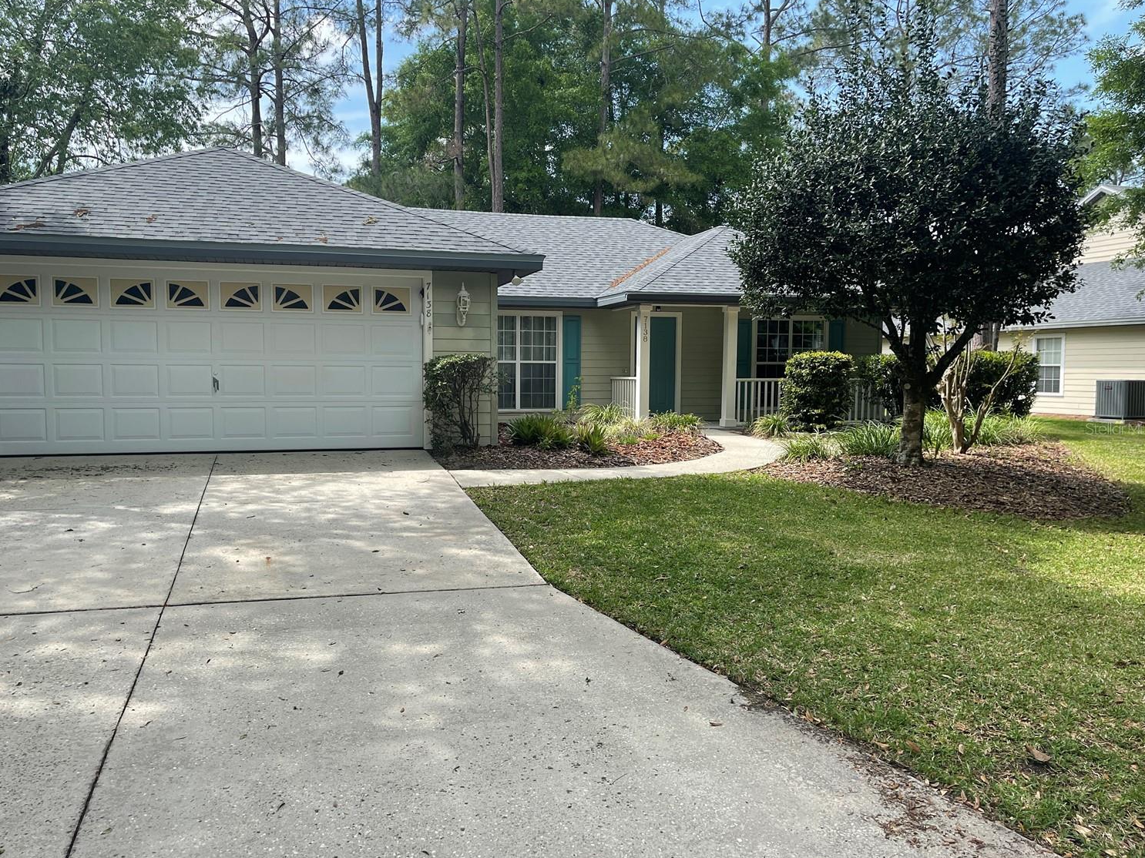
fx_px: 926
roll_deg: -0.9
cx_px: 542
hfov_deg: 63.4
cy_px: 428
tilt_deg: -4.3
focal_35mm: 28
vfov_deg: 49.7
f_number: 1.6
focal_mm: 5.1
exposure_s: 1/930
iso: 32
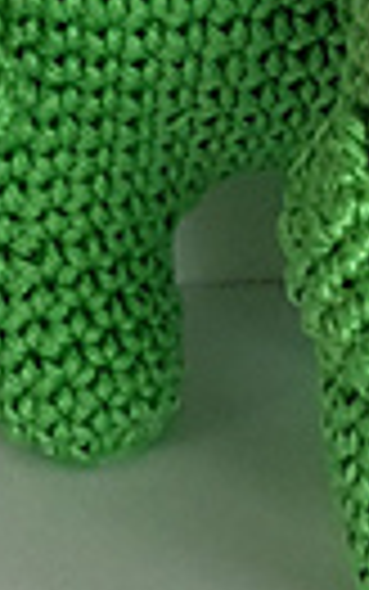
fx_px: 2170
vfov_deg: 14.6
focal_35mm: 135
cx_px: 508
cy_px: -239
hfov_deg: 9.5
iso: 250
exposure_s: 1/24
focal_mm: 4.2
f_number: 1.7
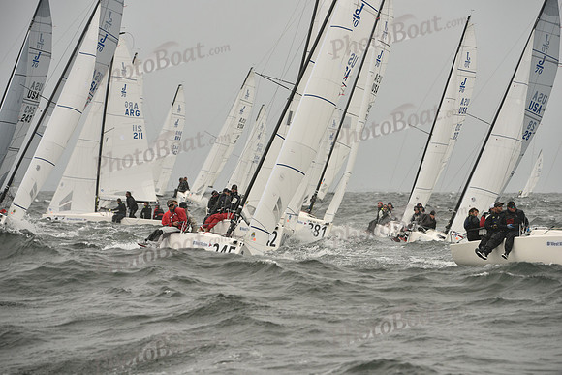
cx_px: 281
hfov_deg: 7.9
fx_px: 4060
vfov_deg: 5.3
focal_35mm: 260
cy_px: 188
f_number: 7.1
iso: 400
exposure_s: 1/1250
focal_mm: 260
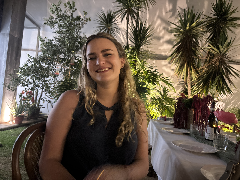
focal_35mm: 26
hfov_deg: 67.3
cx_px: 120
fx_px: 180
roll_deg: -4.9
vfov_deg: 53.1
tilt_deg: +1.4
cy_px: 90
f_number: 1.6
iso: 1000
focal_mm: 5.96
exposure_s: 1/17
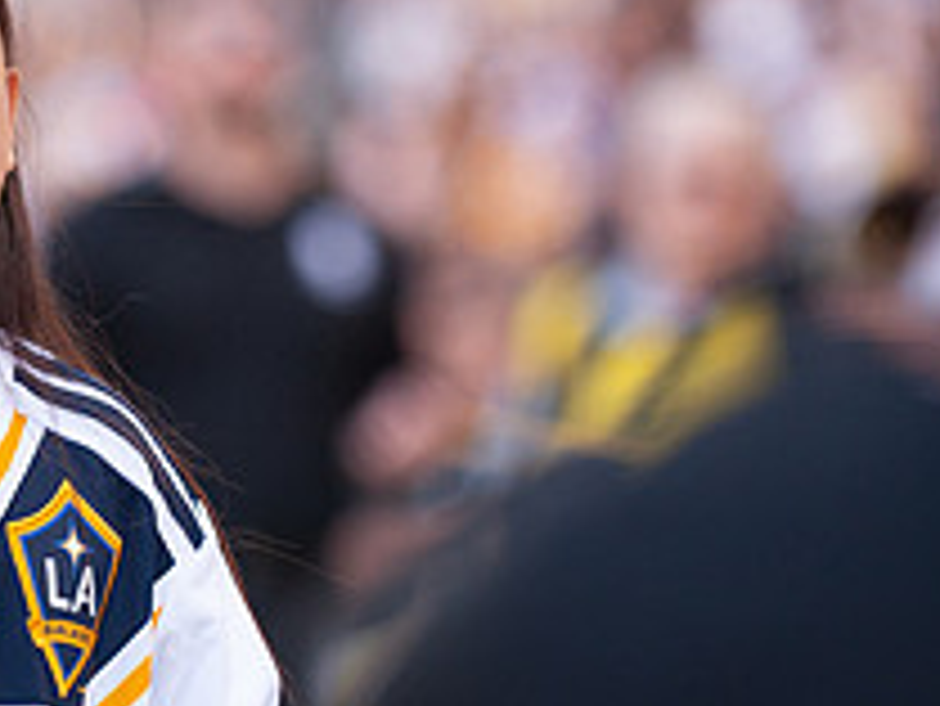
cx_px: 40
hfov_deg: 5.7
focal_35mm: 347
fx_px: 9428
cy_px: 427
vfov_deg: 4.3
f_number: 2.8
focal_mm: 130
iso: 800
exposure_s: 1/1000
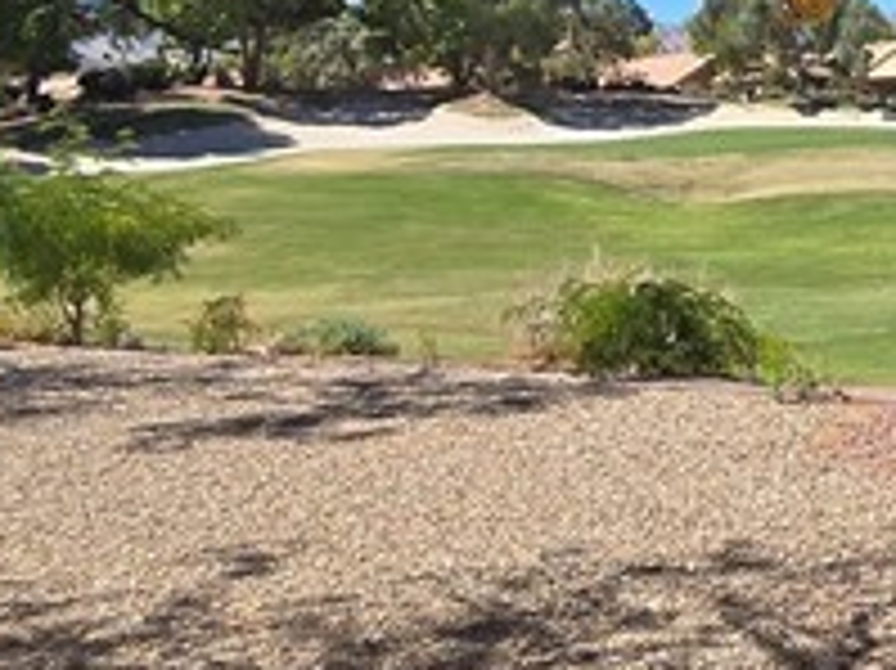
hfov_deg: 25.8
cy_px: -31
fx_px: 1733
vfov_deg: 21.0
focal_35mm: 67
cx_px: 1085
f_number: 2.2
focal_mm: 2.2
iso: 50
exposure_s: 1/2105
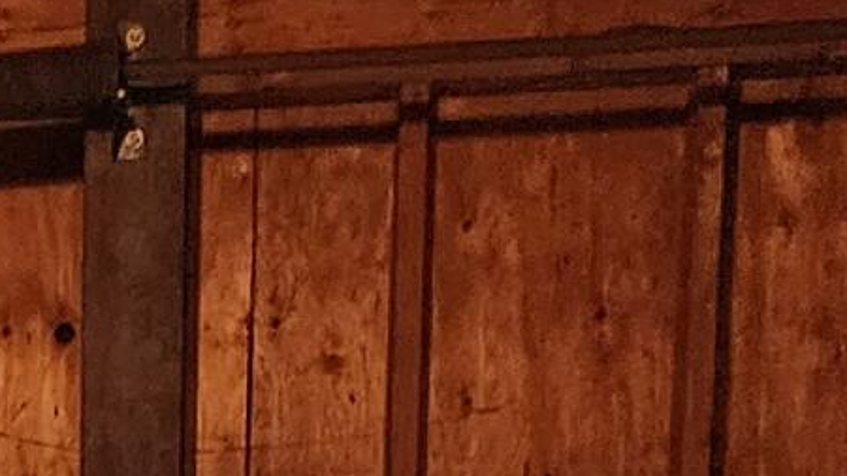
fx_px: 3750
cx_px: -482
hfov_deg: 12.2
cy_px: 1769
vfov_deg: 6.2
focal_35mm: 167
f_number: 1.8
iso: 640
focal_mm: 6.4
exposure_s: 1/120
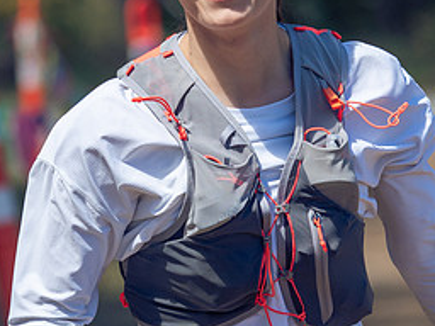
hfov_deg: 3.8
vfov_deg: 2.9
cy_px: 142
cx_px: 291
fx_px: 6547
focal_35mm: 521
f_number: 2.8
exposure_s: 1/2000
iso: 250
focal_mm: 115
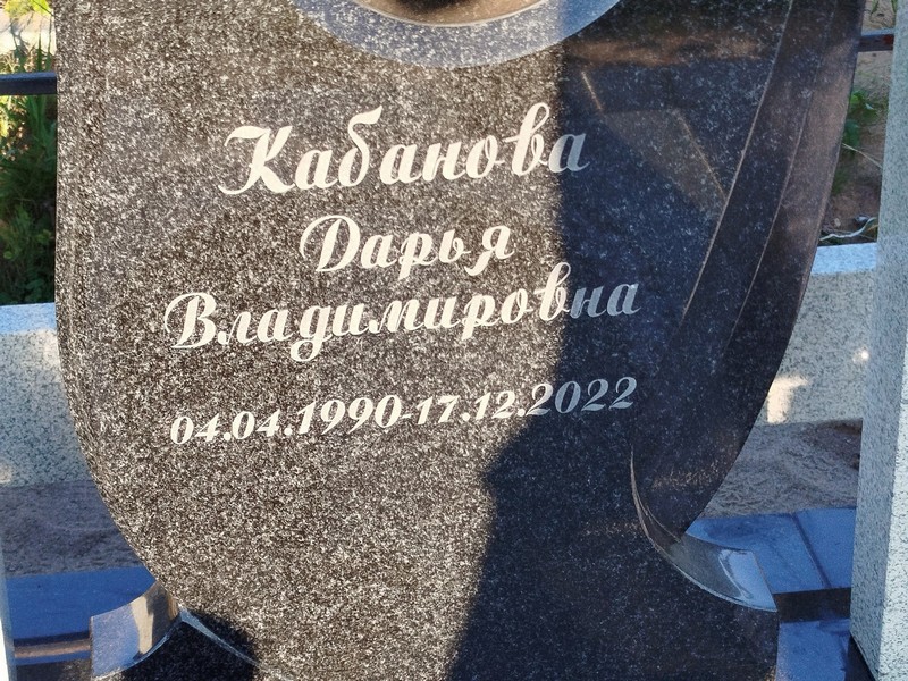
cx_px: 454
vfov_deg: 48.2
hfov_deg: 61.7
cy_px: 340
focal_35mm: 29
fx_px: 761
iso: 50
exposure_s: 1/131
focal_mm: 5.31
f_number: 1.7
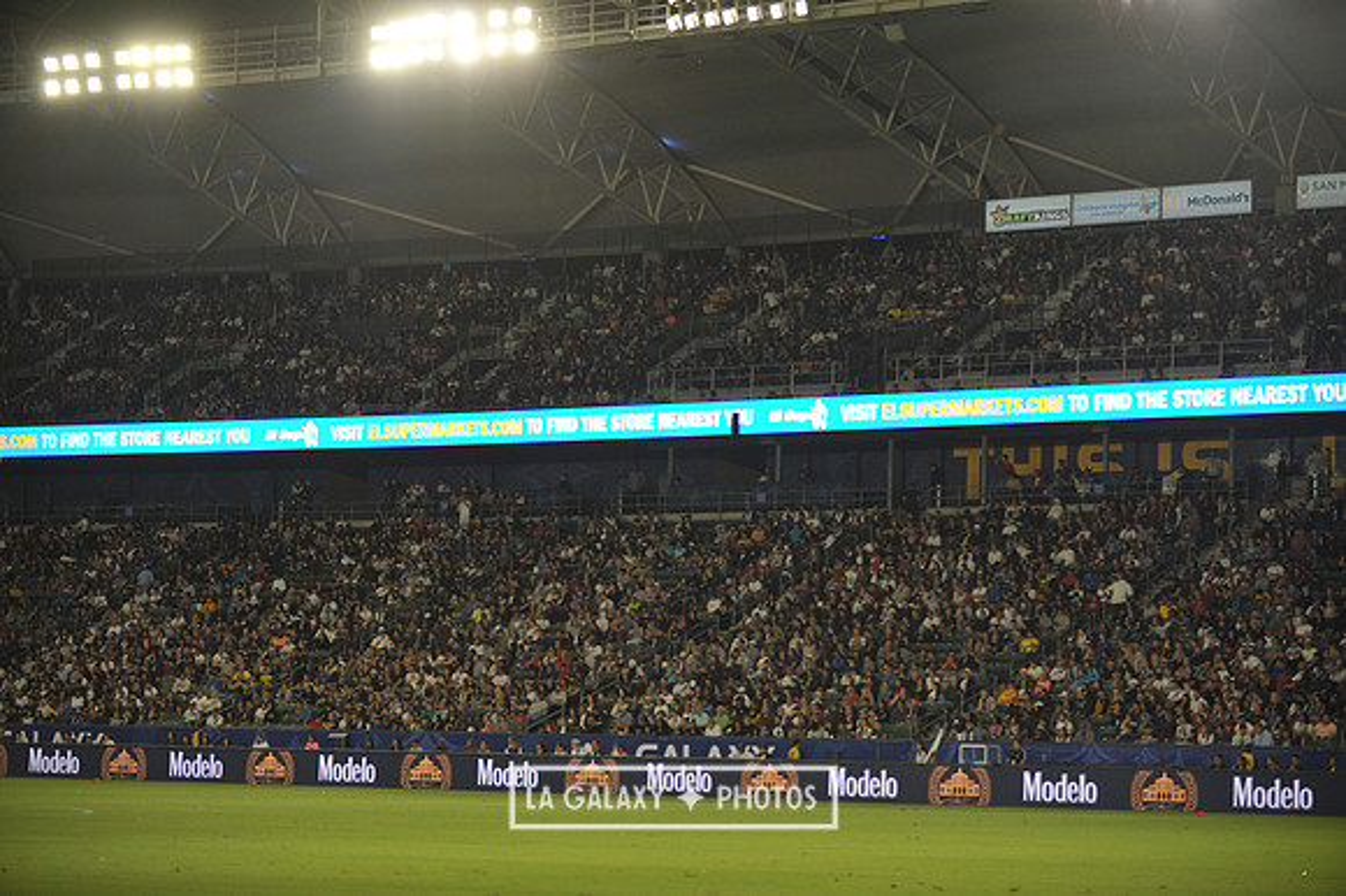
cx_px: 673
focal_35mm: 102
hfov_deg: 20.0
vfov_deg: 13.4
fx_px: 3811
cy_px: 448
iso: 1250
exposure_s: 1/1000
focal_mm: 102
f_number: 2.8
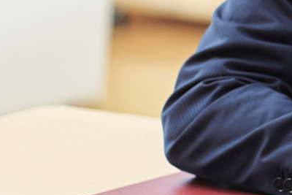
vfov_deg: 3.4
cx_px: 673
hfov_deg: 4.9
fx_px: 3310
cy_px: -83
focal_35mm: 408
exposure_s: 1/125
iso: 160
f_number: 2
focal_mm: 85
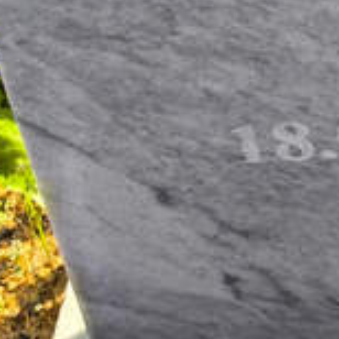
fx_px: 2537
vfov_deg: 7.4
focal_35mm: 229
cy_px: -317
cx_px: 706
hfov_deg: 7.3
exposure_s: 1/334
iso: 50
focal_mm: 4.71
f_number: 1.7
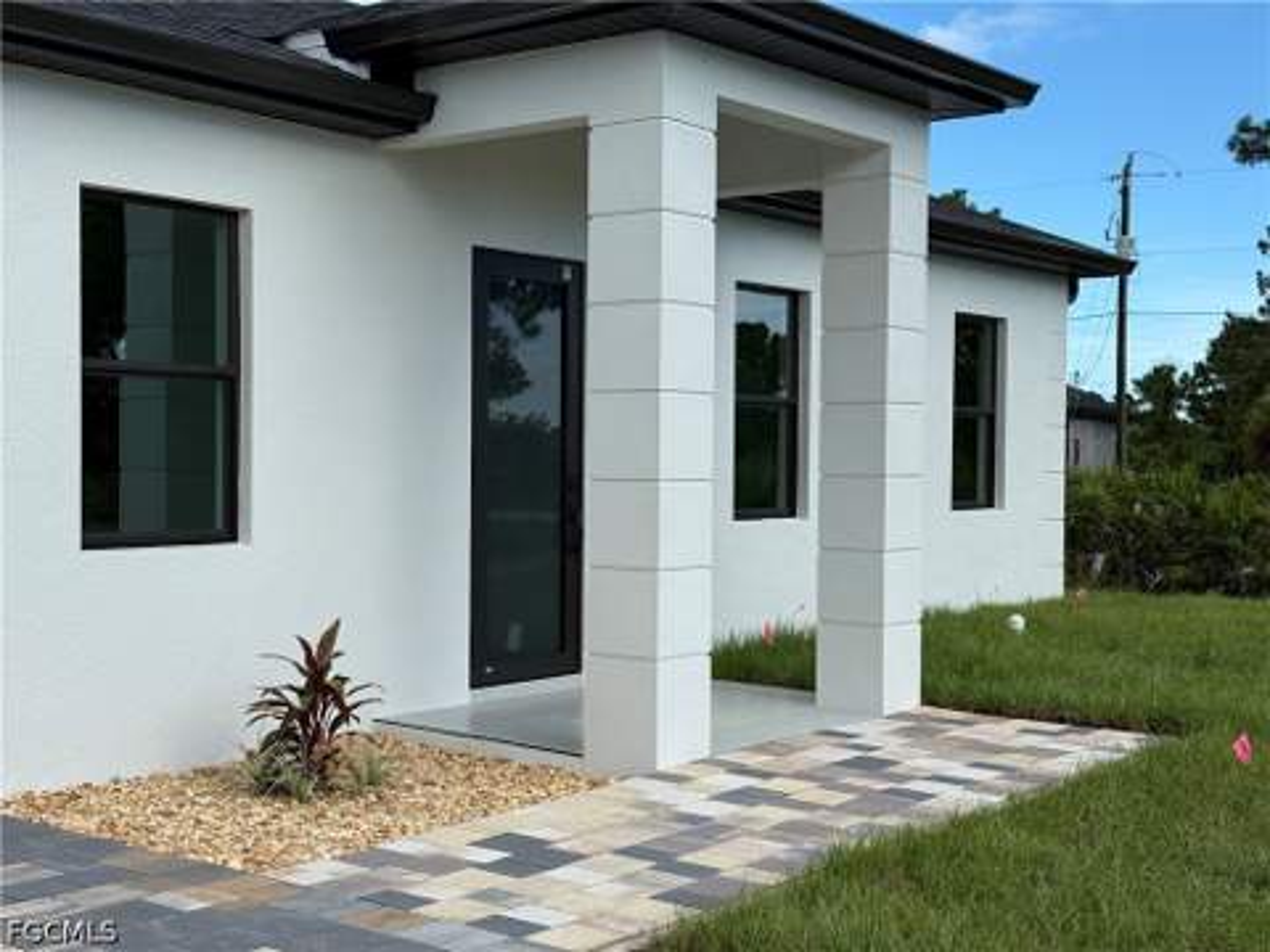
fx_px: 1761
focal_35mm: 48
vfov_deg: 30.3
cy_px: 476
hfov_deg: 39.7
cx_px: 635
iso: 64
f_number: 1.78
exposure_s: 1/3704
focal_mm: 6.76
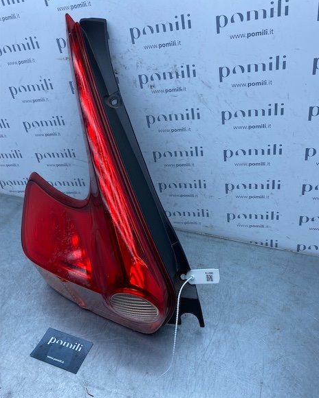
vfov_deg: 62.2
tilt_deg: -38.6
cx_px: 164
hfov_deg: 51.5
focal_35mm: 28
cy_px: 207
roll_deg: -0.5
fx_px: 330
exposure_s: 1/934
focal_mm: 4.25
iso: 32
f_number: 1.8
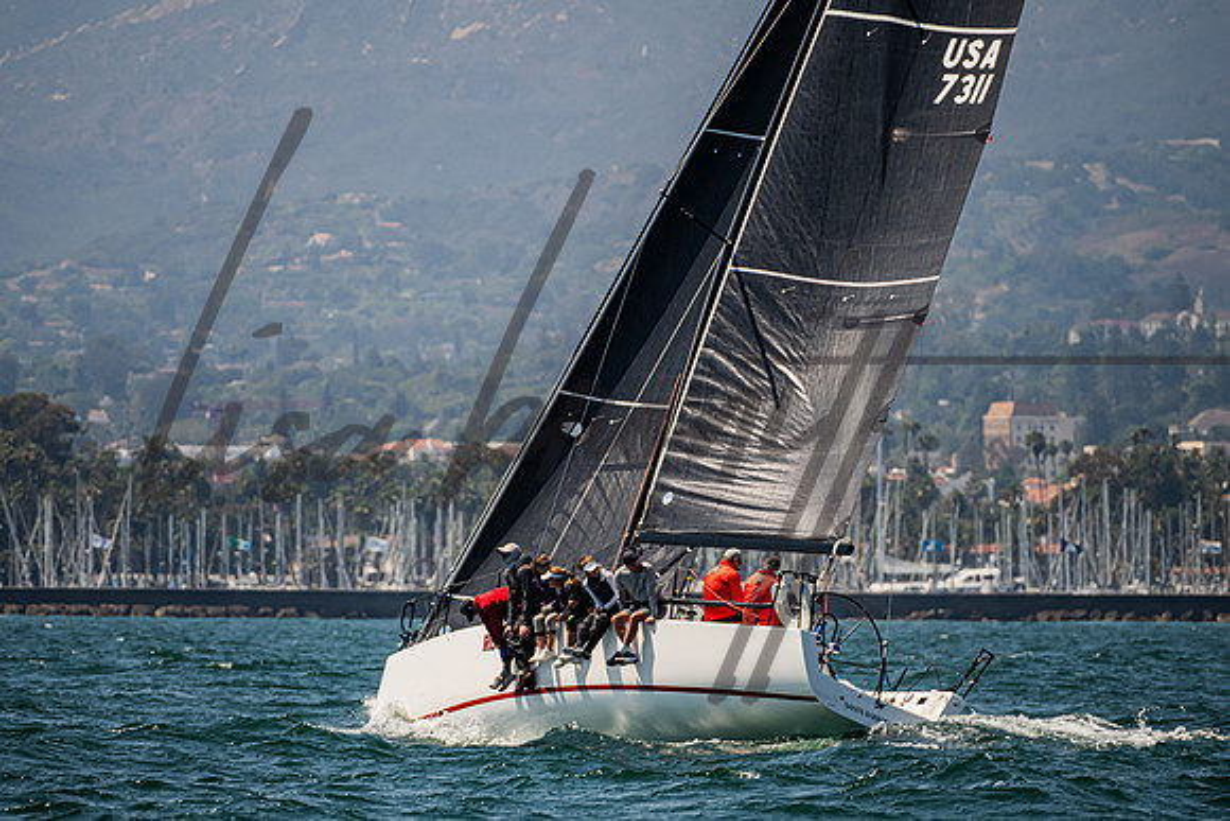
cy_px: 445
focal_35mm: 514
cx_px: 582
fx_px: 17560
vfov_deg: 2.7
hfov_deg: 4.0
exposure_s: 1/2000
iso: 500
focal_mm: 400
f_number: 8
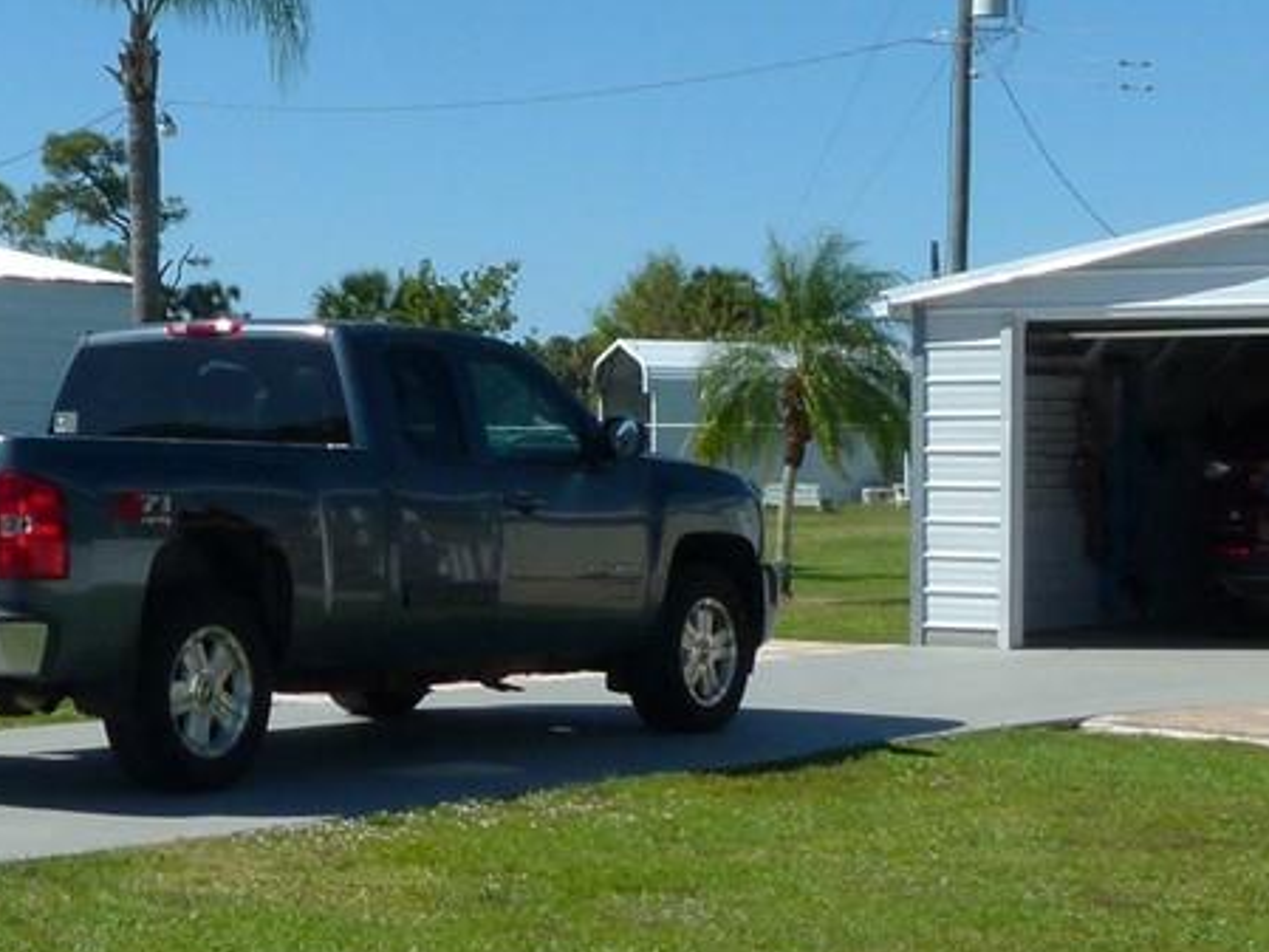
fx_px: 3264
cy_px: 331
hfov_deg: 21.5
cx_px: 119
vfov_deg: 16.6
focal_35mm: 89
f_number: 4
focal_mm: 4.5
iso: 100
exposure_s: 1/1300
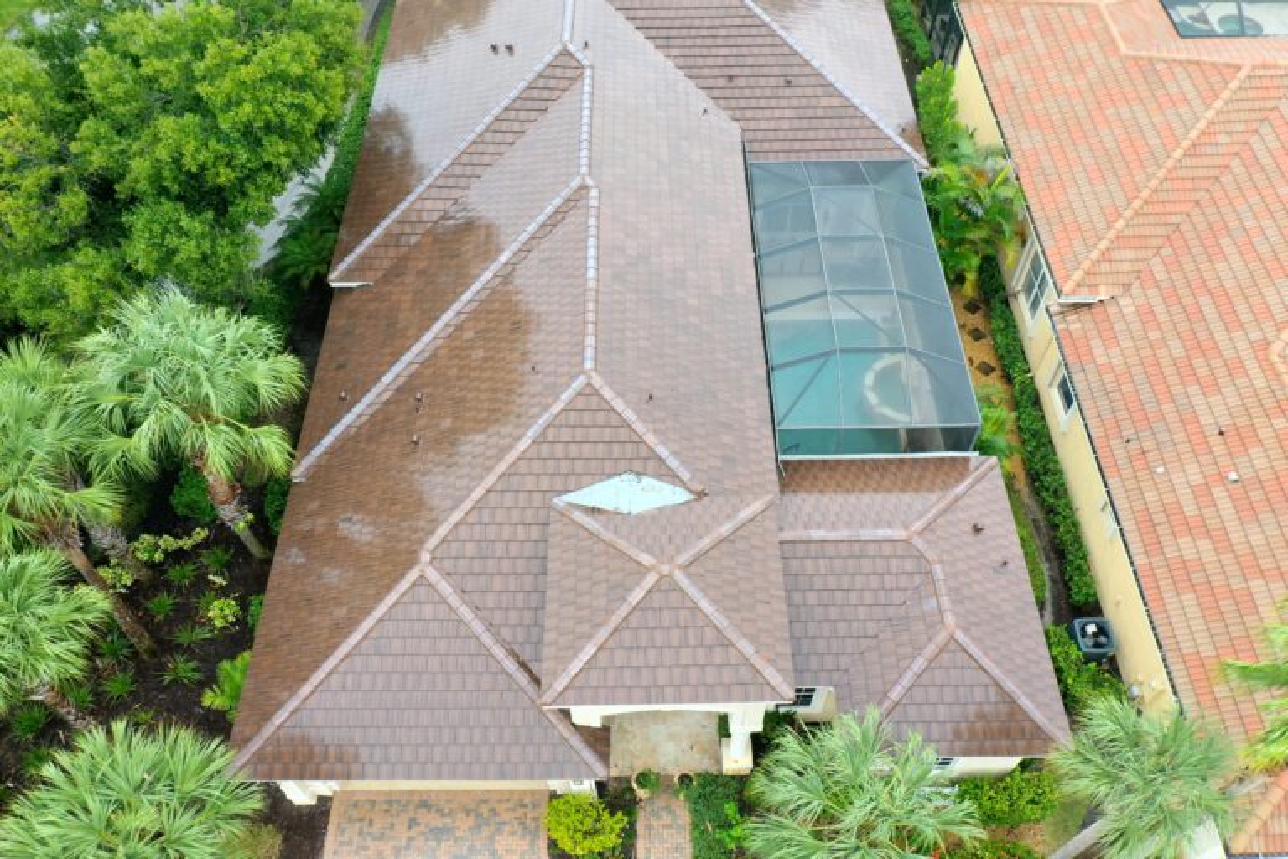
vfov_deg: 46.4
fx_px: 1002
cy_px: 430
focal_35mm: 28
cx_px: 644
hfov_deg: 65.5
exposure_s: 1/80
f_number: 4
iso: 100
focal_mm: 10.26
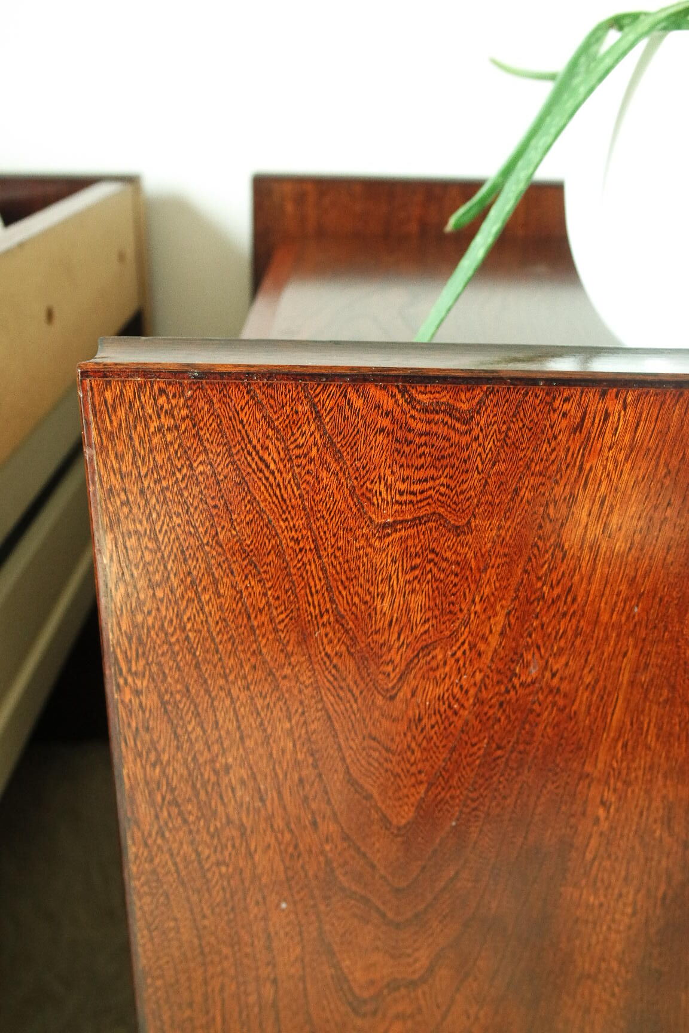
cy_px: 516
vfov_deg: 53.1
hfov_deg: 36.9
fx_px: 1033
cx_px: 344
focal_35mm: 36
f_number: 6.3
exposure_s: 1/60
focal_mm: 24
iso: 1600
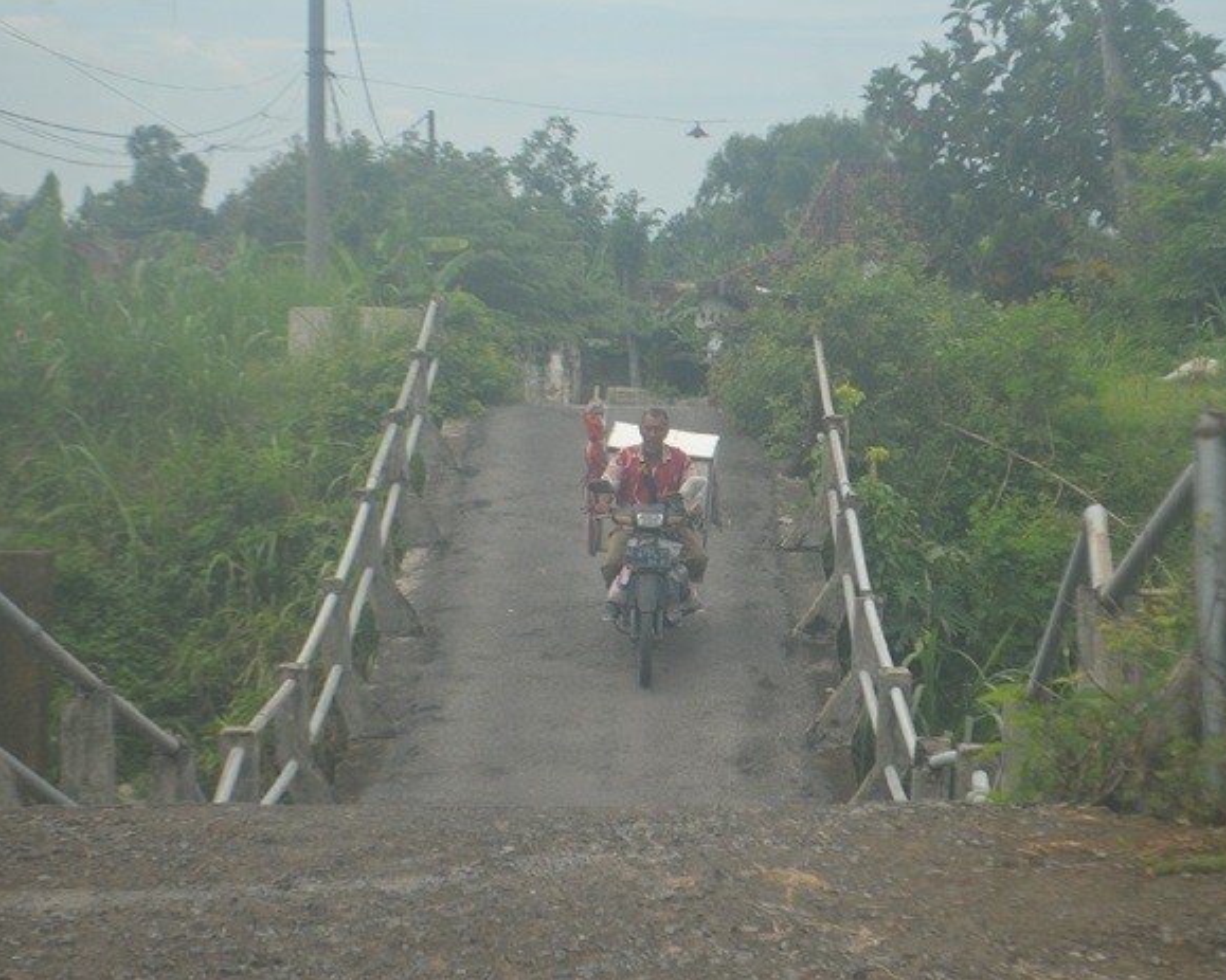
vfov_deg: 16.4
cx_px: 637
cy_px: 490
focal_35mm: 94
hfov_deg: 20.5
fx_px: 3394
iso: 400
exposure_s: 1/1600
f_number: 5.6
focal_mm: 55
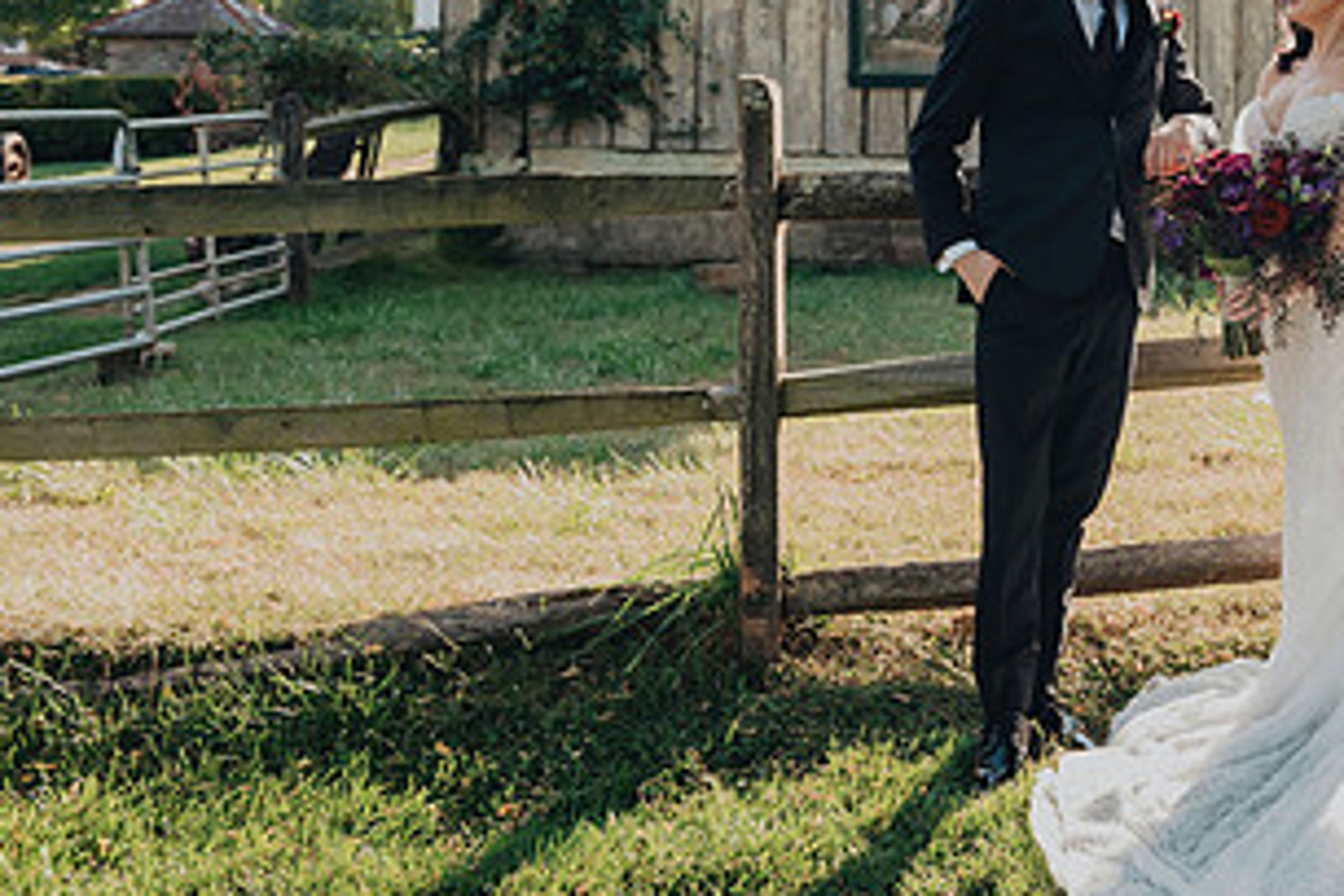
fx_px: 2053
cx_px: 1208
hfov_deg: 34.3
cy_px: 116
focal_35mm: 55
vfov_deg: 24.0
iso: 400
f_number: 4
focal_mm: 29
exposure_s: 1/640
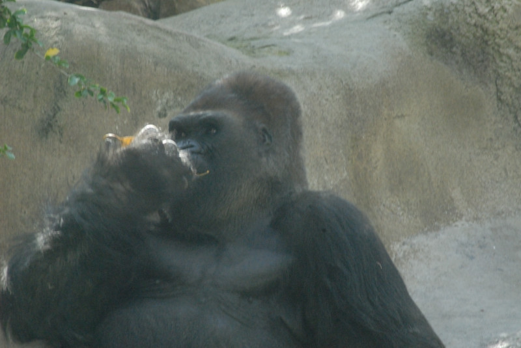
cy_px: 174
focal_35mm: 450
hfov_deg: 4.6
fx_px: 6518
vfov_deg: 3.1
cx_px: 260
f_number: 19
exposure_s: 1/90
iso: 1600
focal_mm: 300
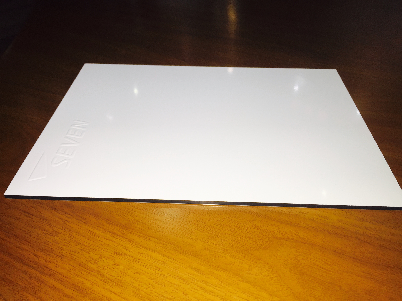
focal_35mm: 29
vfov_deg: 48.2
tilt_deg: -40.1
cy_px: 150
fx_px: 337
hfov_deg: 61.7
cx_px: 201
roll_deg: -1.5
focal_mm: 4.15
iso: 32
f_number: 2.2
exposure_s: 1/70
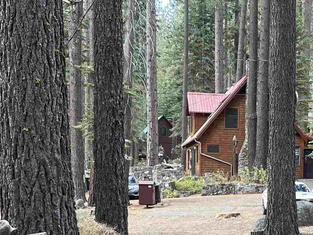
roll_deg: -1.5
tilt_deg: -6.1
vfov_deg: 18.3
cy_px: 274
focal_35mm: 77
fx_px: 696
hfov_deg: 25.0
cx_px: 244
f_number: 1.6
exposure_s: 1/121
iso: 64
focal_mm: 4.2
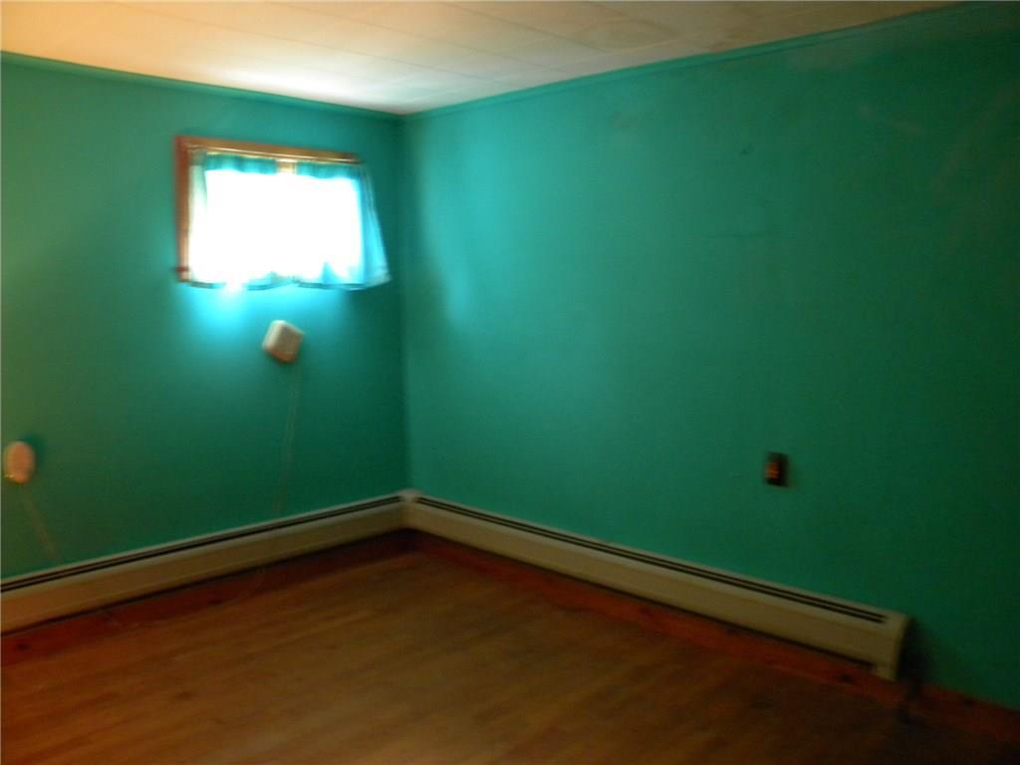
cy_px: 382
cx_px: 510
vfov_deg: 49.7
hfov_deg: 63.4
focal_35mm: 28
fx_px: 825
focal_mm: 5
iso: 400
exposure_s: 1/3.2
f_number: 3.5
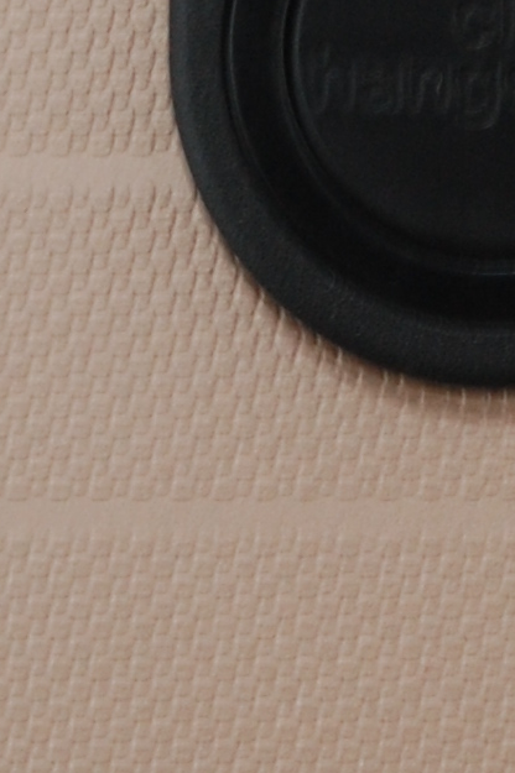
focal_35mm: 303
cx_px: 477
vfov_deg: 6.8
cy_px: 236
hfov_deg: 4.5
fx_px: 6509
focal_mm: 42
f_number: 5.3
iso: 400
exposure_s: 1/30
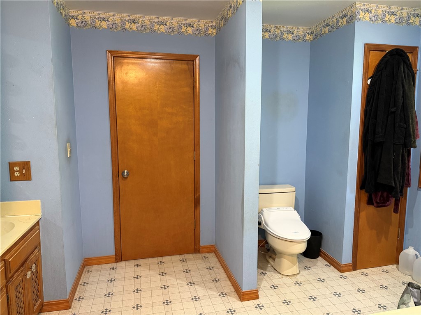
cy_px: 158
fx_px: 292
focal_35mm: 24
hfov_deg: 71.6
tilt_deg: -6.7
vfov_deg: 56.8
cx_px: 210
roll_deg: +0.6
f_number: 1.78
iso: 400
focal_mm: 6.76
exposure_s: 1/60
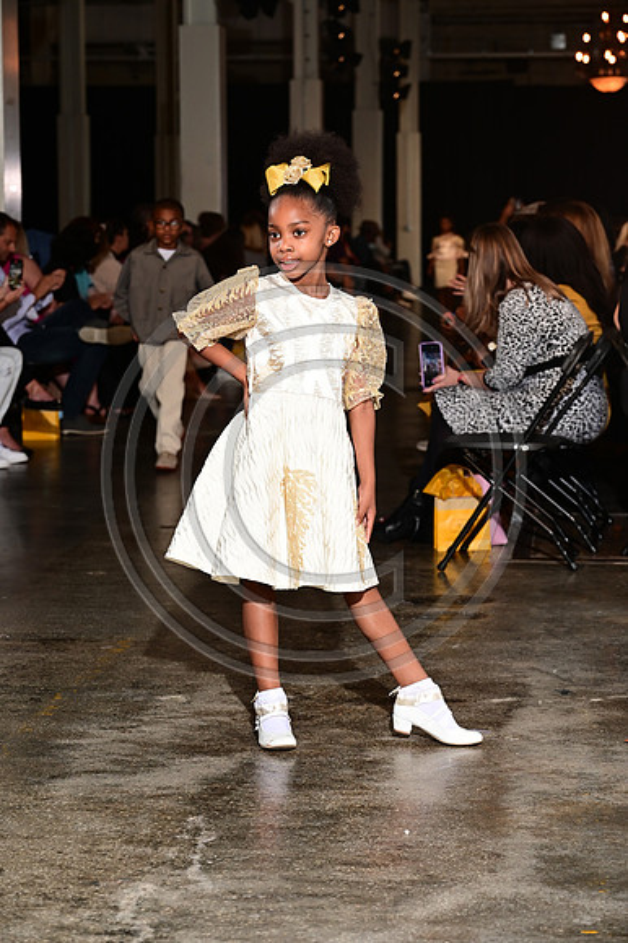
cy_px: 472
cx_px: 314
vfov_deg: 22.2
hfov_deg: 14.8
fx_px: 2410
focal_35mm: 92
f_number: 6.3
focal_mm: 92
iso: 1000
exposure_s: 1/125
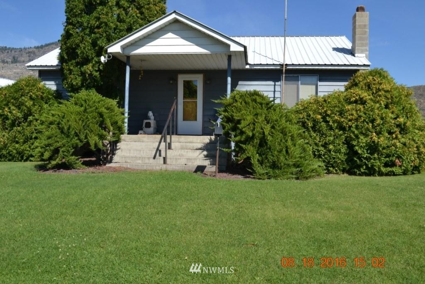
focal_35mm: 33
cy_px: 142
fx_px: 390
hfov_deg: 57.2
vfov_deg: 40.0
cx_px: 212
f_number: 8
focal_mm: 22
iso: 100
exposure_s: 1/250
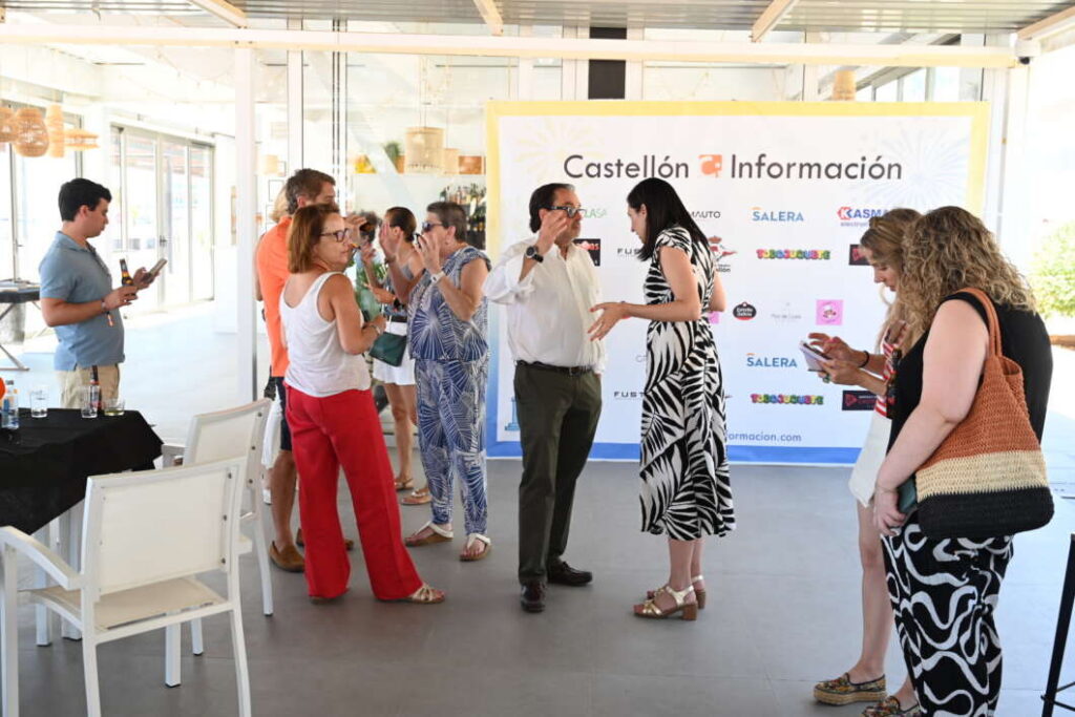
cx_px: 538
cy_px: 358
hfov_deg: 50.7
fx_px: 1135
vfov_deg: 35.1
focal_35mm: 38
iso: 400
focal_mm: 38
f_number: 5
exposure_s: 1/125
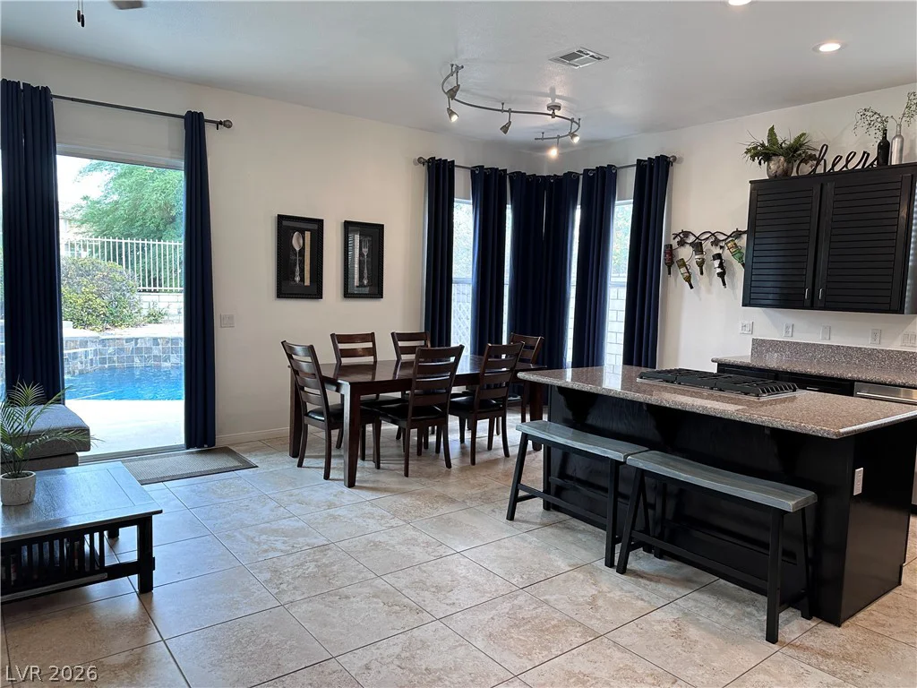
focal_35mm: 24
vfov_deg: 56.8
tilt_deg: -5.0
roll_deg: -2.0
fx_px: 636
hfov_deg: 71.6
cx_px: 458
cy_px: 344
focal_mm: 6.86
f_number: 1.78
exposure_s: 1/120
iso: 100
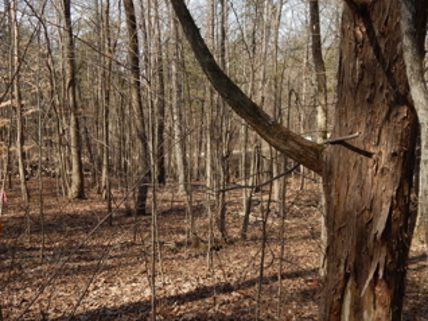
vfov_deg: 36.8
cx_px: 198
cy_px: 160
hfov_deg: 47.9
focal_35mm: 39
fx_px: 482
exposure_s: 1/1000
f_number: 3.2
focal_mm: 5.6
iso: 200
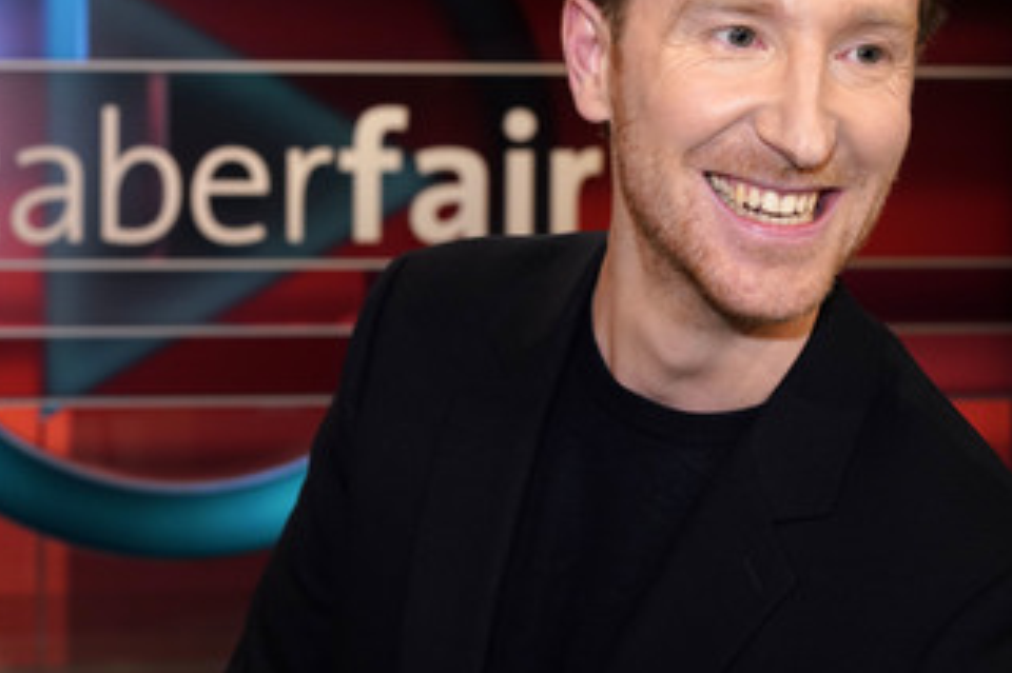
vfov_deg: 19.6
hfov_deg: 29.1
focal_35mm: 69
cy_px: 215
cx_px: 362
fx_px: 1939
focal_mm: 49
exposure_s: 1/125
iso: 1600
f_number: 5.6
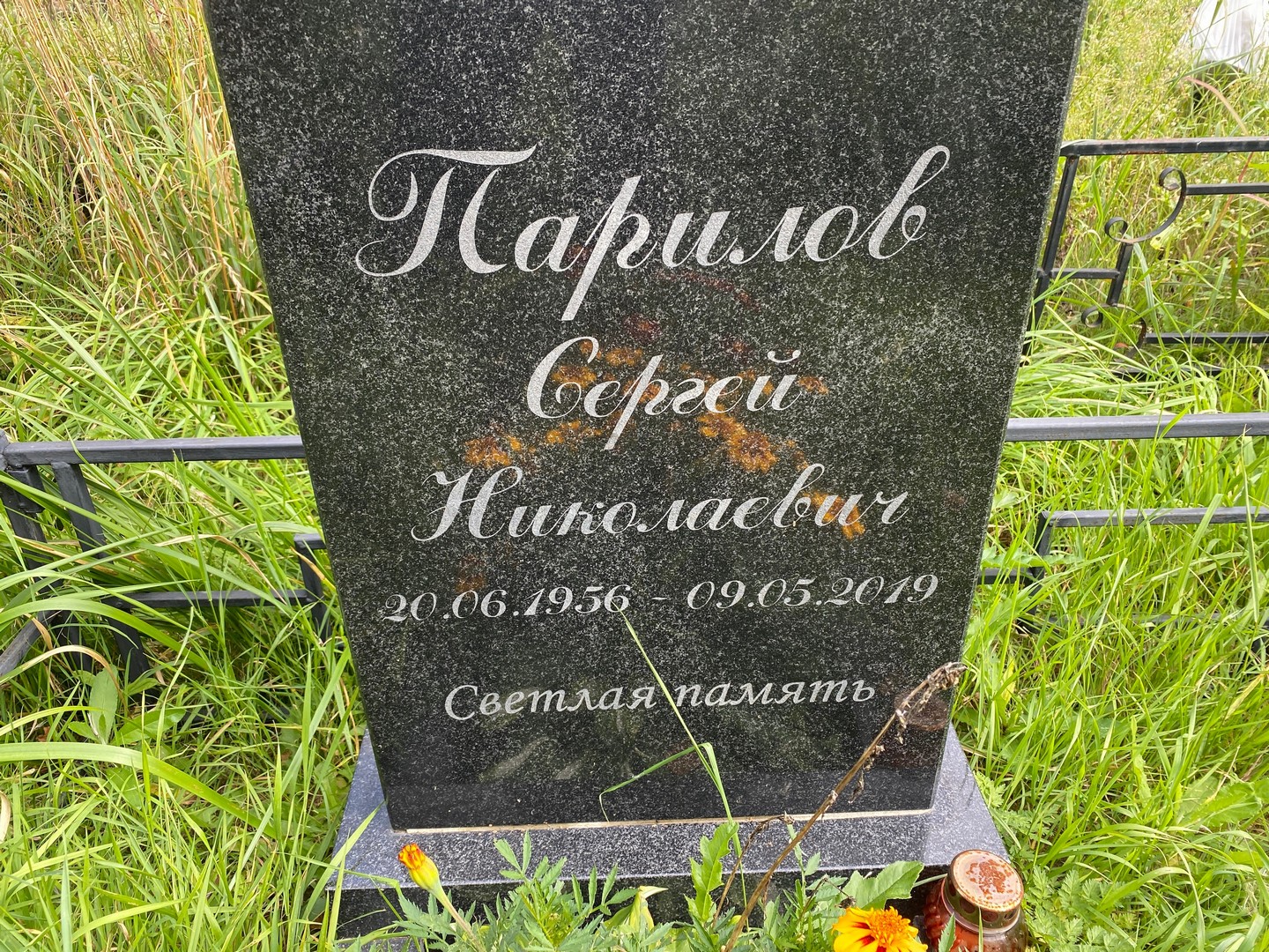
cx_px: 634
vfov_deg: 53.1
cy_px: 476
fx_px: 953
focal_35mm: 26
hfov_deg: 67.3
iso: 32
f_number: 1.8
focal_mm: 4.25
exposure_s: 1/322
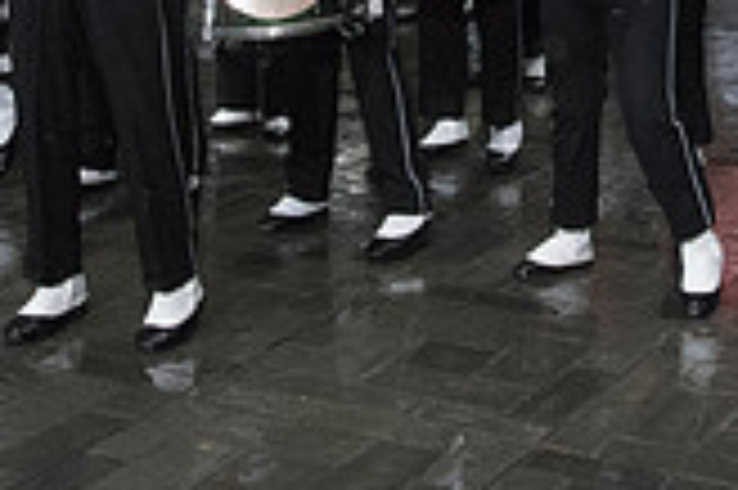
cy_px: -353
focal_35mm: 99
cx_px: 333
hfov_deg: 20.6
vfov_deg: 12.7
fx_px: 2027
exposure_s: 1/4000
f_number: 2.8
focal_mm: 28
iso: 10000
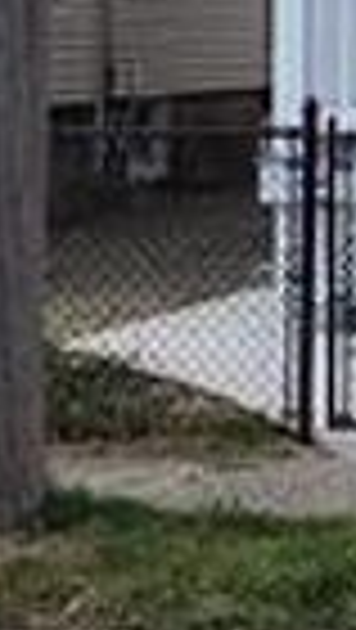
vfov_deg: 14.8
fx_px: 2260
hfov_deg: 7.8
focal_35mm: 135
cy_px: -313
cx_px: 1077
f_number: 2.4
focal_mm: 4.3
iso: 50
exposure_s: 1/947
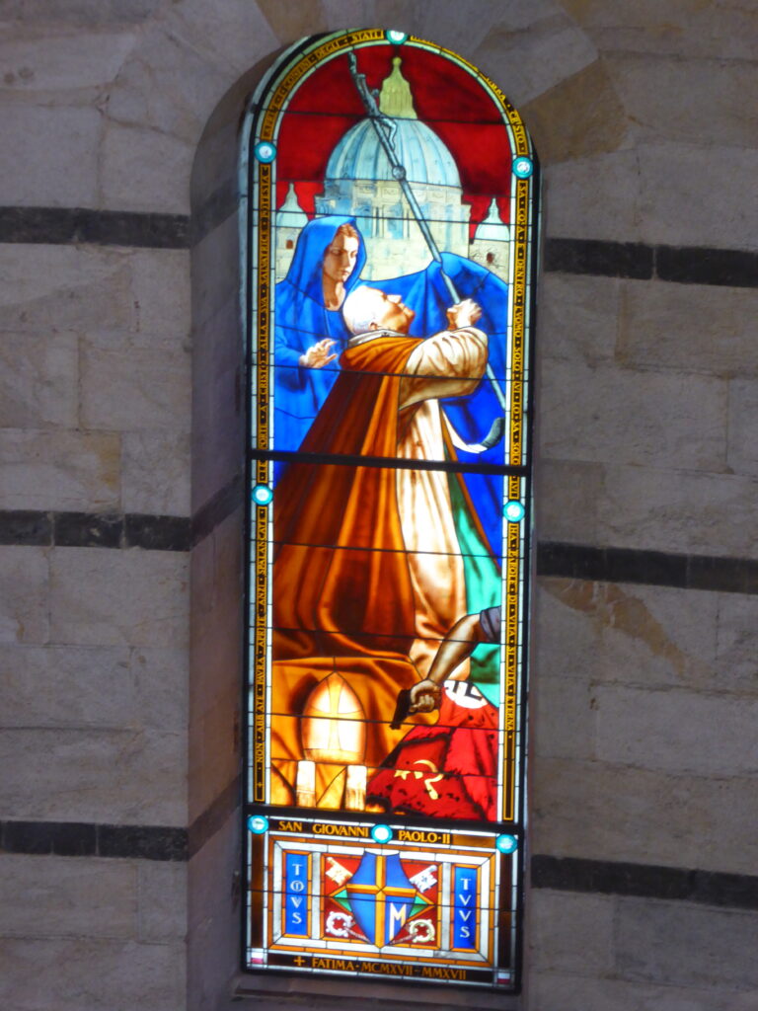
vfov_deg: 7.5
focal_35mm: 265
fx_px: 7737
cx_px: 379
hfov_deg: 5.6
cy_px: 506
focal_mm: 47.5
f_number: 5.6
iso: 400
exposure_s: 1/5
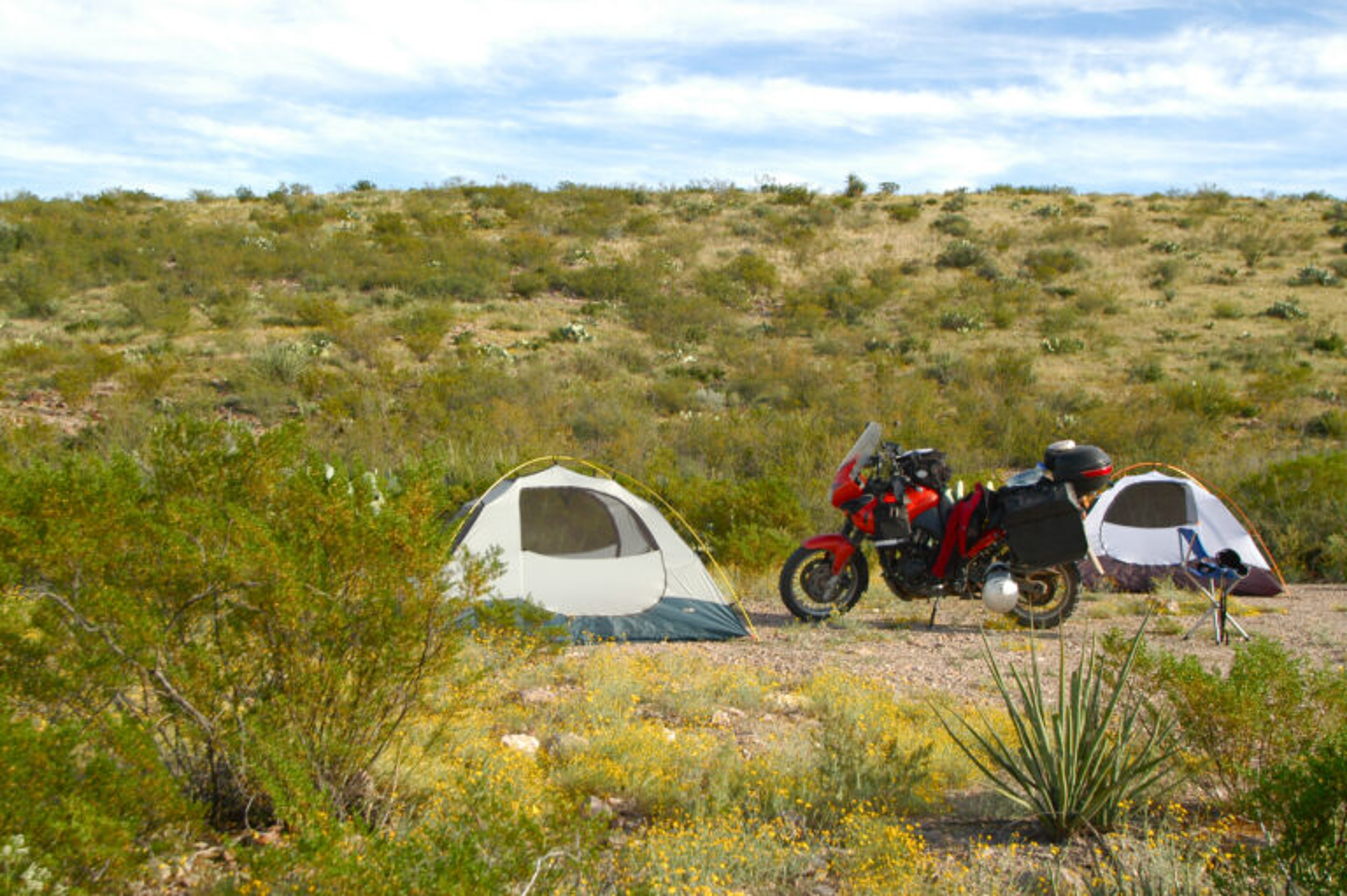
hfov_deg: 43.6
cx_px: 674
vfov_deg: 29.8
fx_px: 1683
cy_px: 448
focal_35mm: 45
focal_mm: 30
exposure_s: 1/200
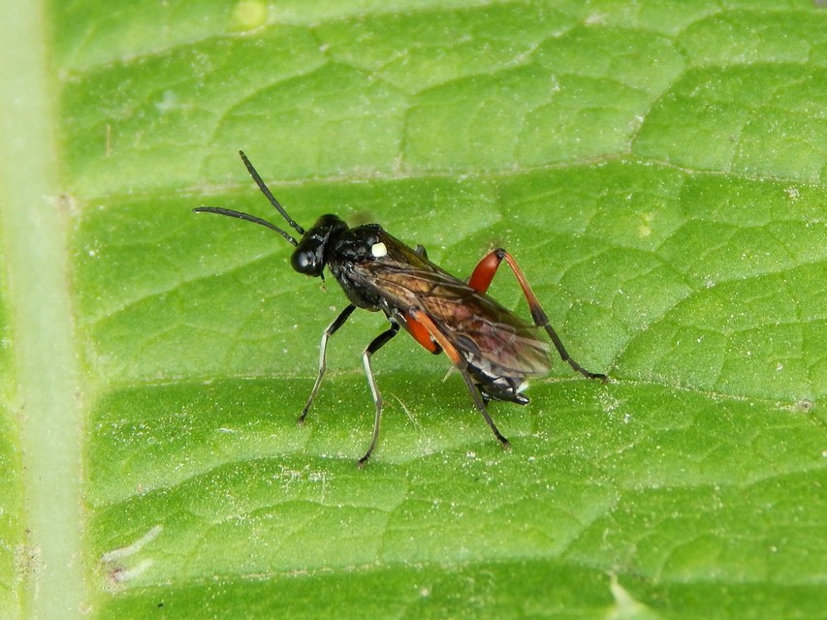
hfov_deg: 12.3
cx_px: 414
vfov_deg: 9.3
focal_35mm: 160
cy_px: 310
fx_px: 3823
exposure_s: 1/100
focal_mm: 28.7
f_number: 5.1
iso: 125
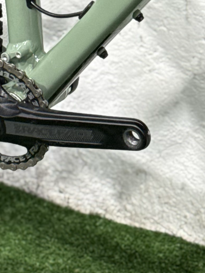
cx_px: 43
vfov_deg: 10.4
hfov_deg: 7.9
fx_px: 1477
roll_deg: -0.5
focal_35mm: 187
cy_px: -59
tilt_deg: -15.3
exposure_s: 1/60
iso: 160
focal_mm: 6.76
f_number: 1.78
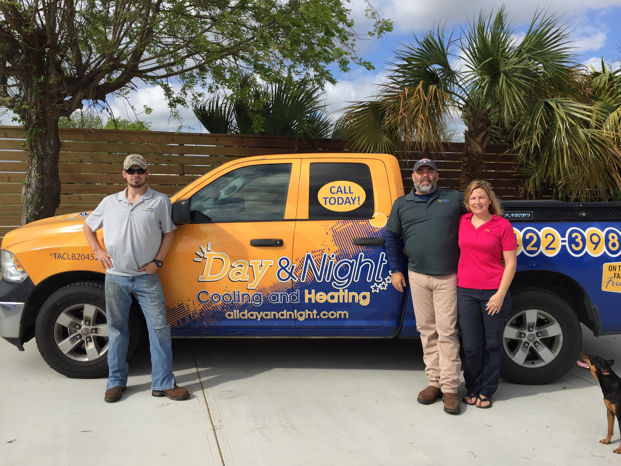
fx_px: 520
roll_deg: -2.0
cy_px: 233
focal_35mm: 29
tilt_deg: -3.8
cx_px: 310
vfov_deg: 48.2
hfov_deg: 61.7
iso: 32
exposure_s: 1/1980
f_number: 2.2
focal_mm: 4.15
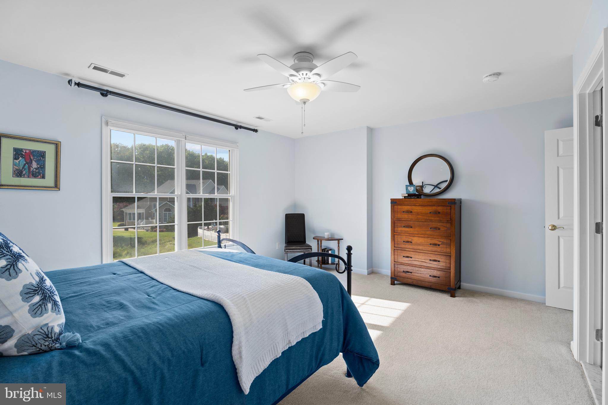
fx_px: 274
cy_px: 202
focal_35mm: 16
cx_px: 304
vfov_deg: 73.1
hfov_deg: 96.0
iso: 200
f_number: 7.1
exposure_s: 1/10
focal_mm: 10.8
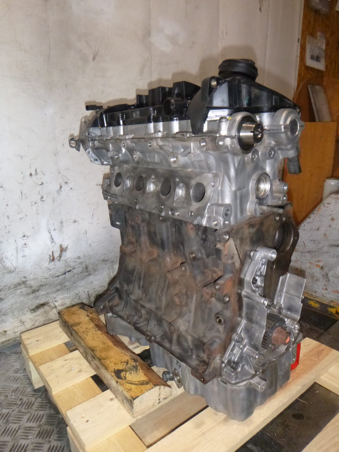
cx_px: 170
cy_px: 226
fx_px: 326
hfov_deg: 54.9
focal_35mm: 25
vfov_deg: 69.4
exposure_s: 1/125
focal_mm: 4.5
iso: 400
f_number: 3.9
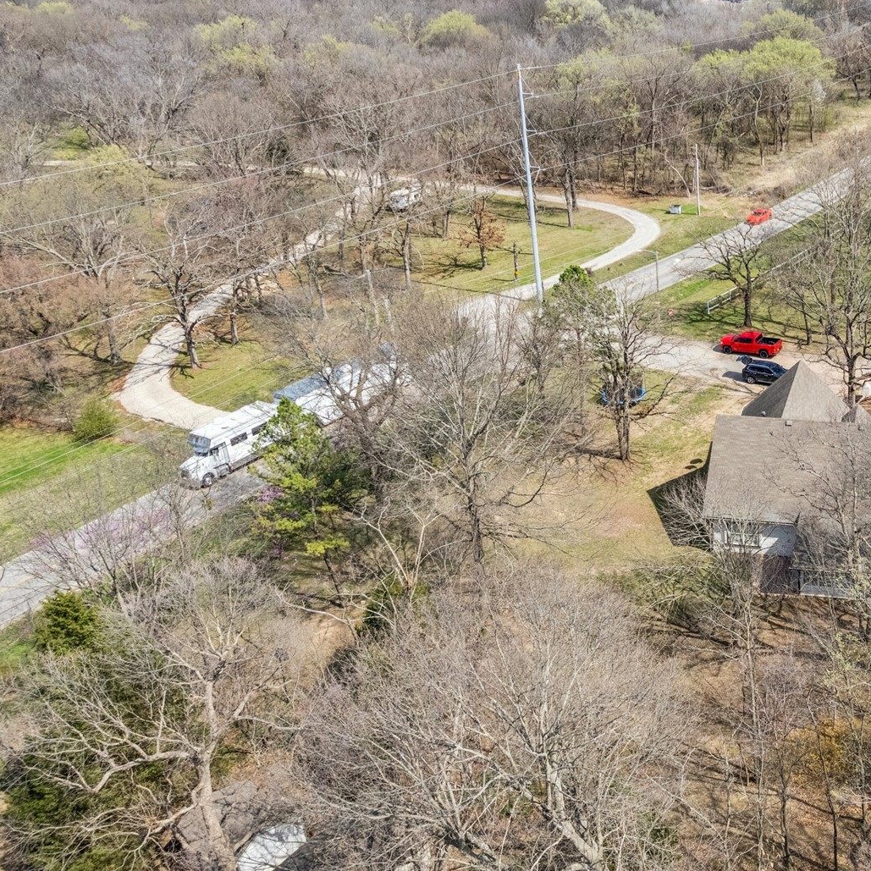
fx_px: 1053
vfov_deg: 44.6
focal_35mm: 37
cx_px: 791
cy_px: 337
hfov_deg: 41.2
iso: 150
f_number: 2.8
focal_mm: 8.4
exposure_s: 1/240
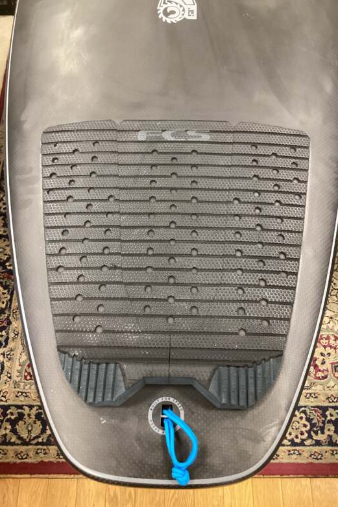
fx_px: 465
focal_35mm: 33
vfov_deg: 57.2
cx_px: 173
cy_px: 255
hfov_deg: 40.0
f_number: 2.4
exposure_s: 1/50
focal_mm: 3.3
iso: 320
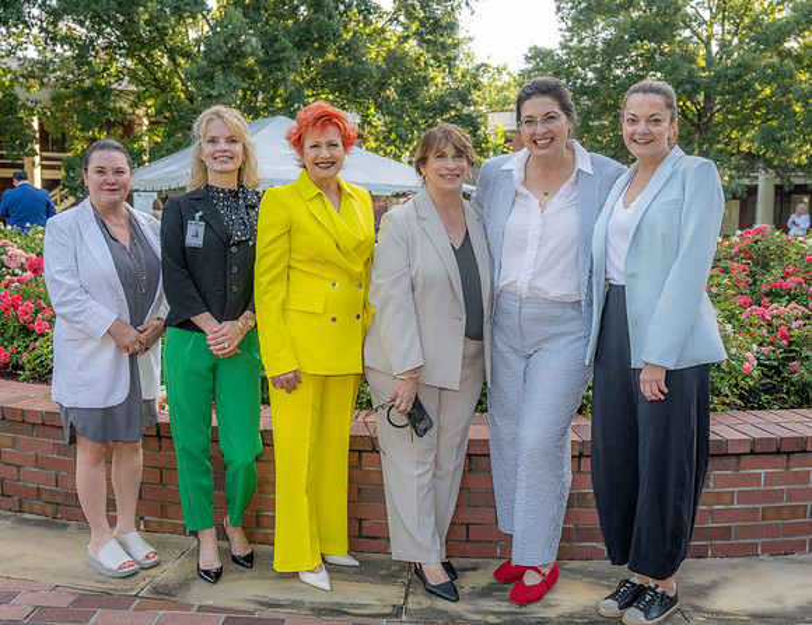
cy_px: 312
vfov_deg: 40.5
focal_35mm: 36
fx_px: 845
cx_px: 365
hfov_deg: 51.2
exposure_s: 1/160
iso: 280
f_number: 5
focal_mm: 32.5
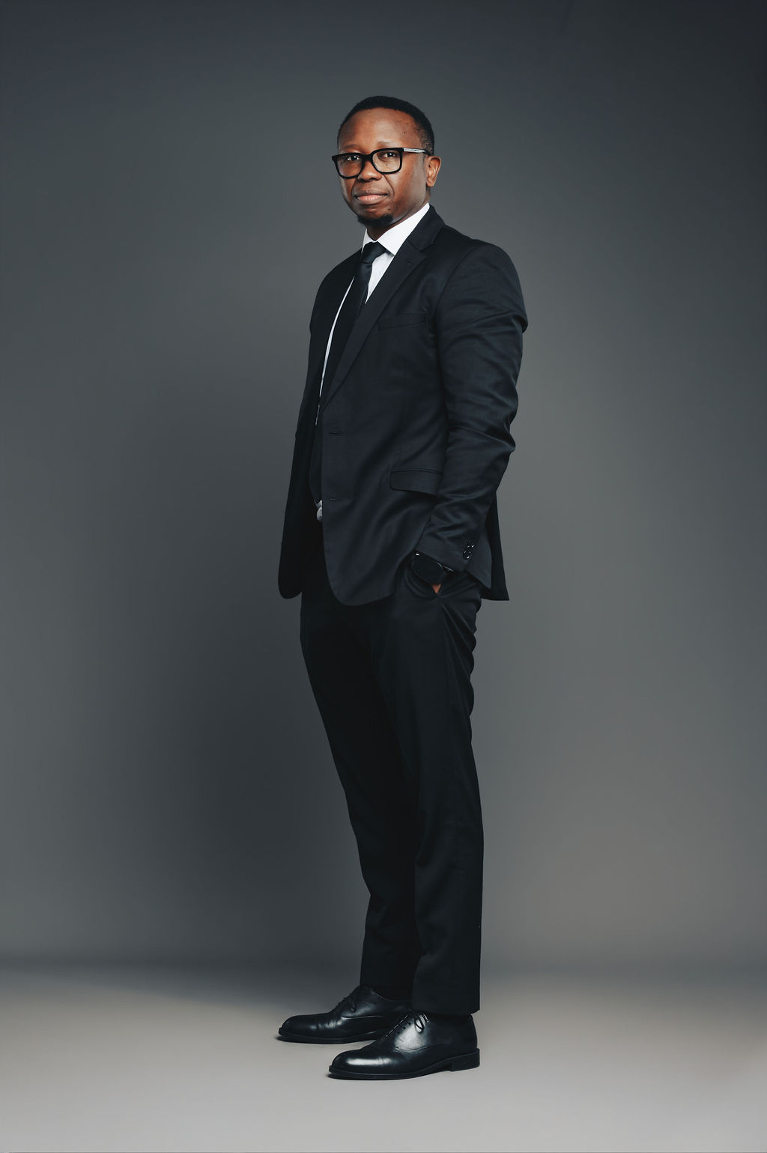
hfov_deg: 18.2
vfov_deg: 27.0
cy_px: 576
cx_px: 384
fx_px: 2400
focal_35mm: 75
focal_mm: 50
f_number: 8
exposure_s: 1/100
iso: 125
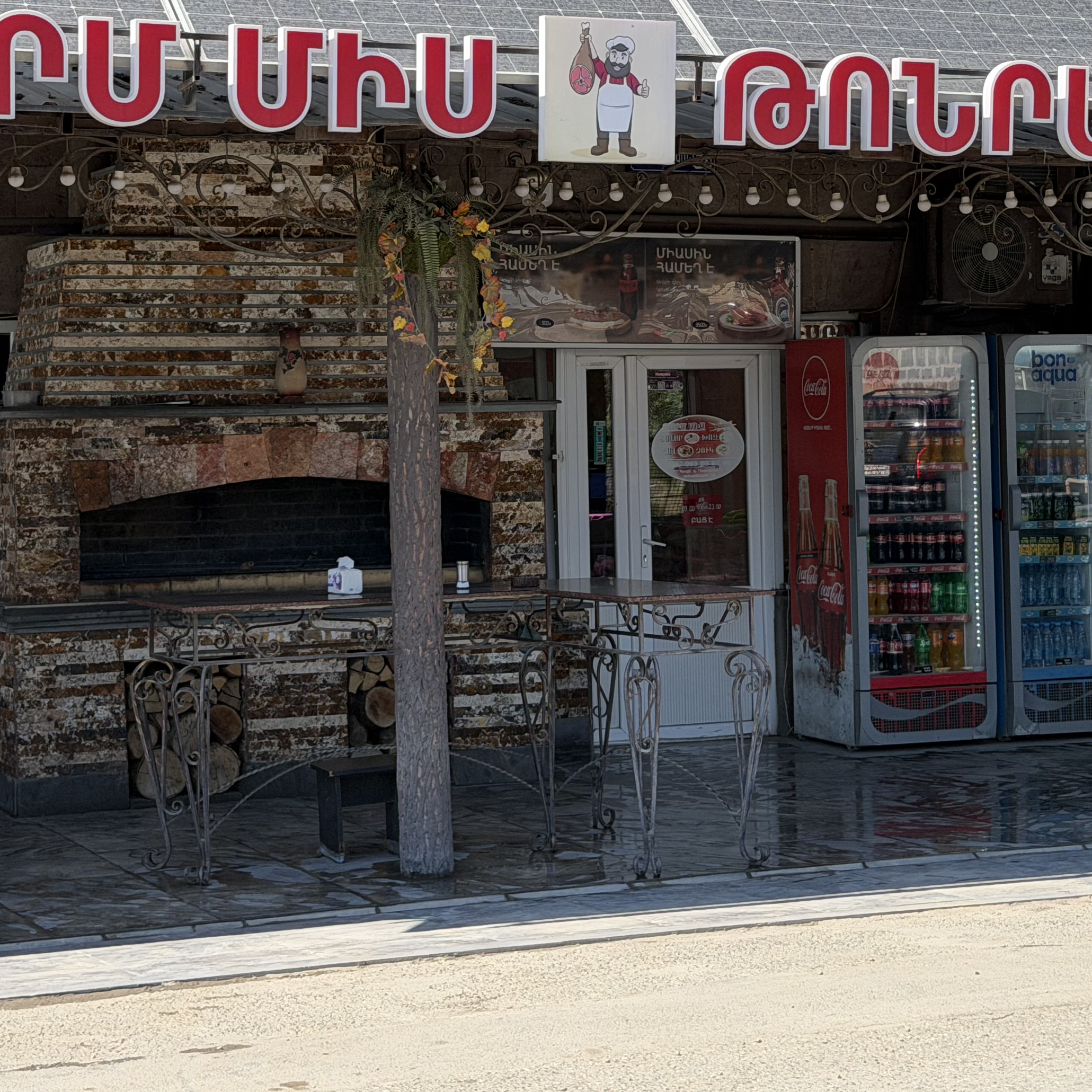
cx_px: 590
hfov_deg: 20.9
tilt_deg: +1.4
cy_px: 363
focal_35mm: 83
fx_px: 2962
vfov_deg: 20.8
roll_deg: +1.1
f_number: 1.78
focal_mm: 6.76
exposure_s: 1/2342
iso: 80
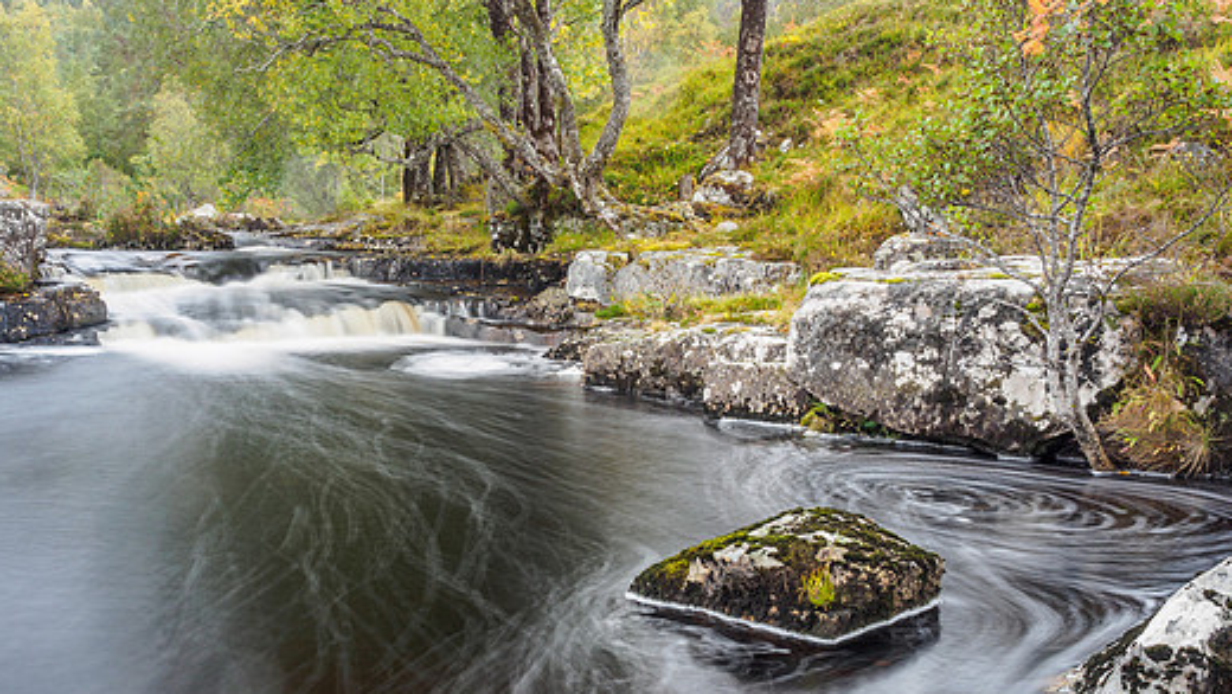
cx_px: 577
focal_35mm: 40
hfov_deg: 50.4
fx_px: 1307
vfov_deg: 29.4
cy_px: 492
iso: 200
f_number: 7.1
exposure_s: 10
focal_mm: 15
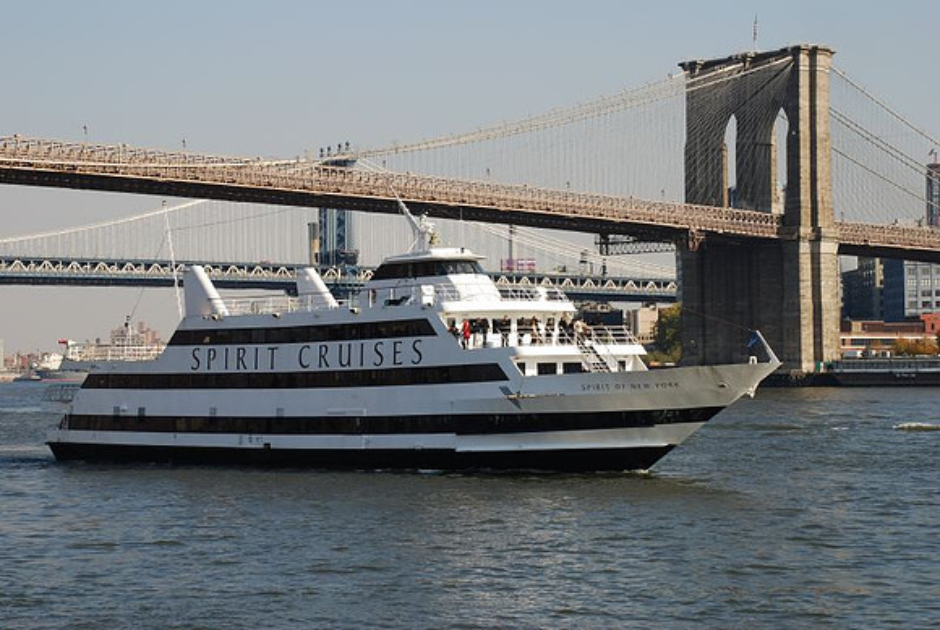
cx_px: 470
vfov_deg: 15.8
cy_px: 315
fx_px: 2276
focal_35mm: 87
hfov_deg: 23.3
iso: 200
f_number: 10
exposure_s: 1/250
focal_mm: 58
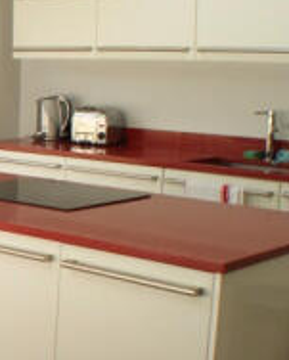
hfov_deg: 13.6
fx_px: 1045
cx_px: -278
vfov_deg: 19.5
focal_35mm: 98
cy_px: 197
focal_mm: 20
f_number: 5.6
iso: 100
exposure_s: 1/50
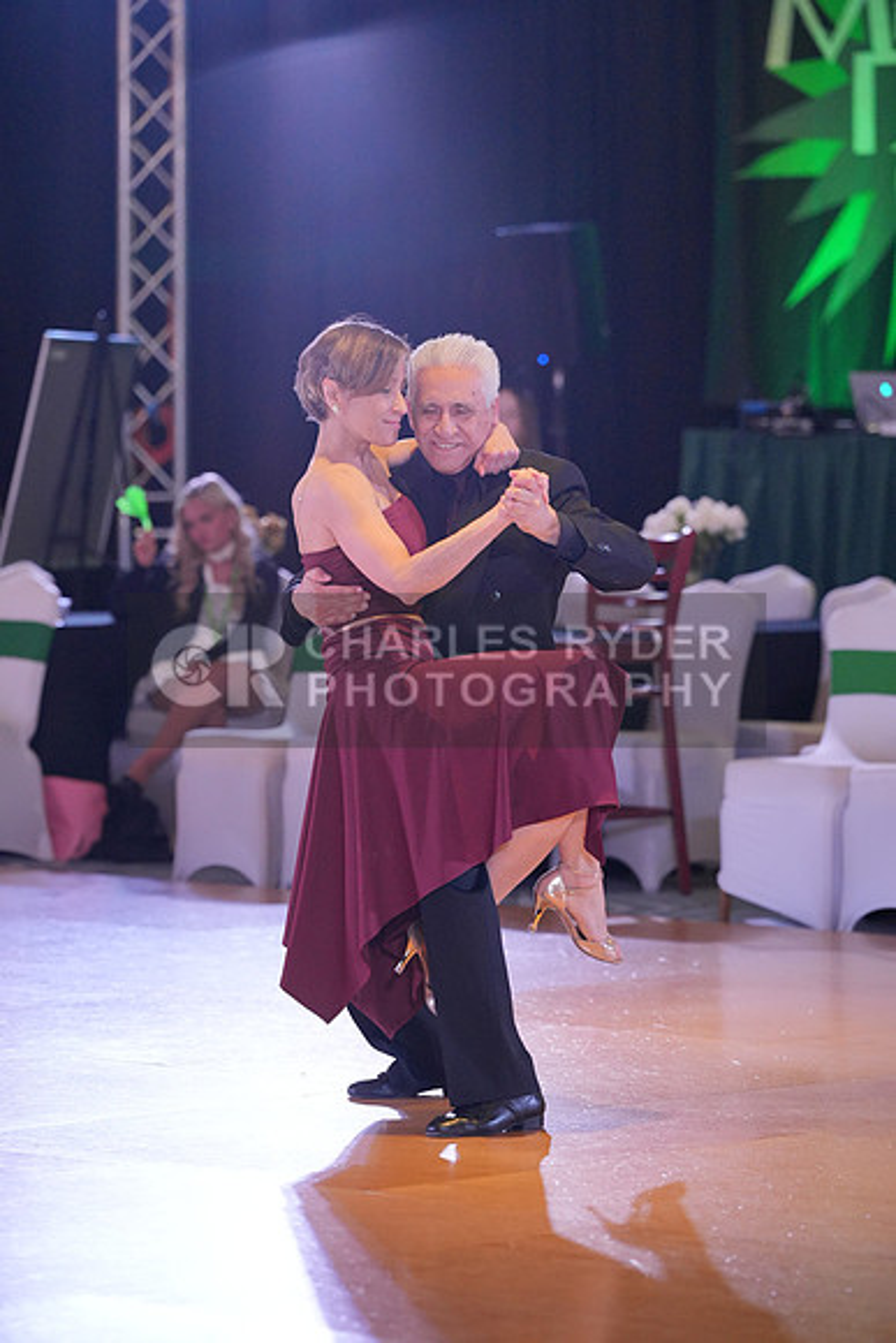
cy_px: 672
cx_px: 448
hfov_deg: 8.7
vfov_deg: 13.0
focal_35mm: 158
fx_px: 5895
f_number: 3.5
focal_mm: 158
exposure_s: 1/500
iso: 4000
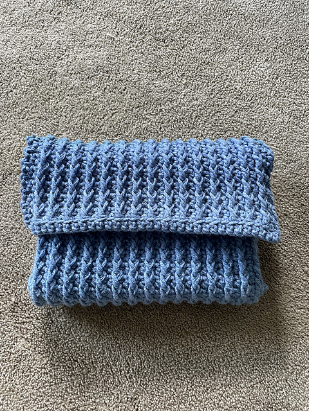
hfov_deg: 53.1
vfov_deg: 67.3
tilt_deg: -77.3
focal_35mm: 26
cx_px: 154
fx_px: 309
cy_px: 206
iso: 160
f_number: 1.6
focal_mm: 4.2
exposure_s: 1/60
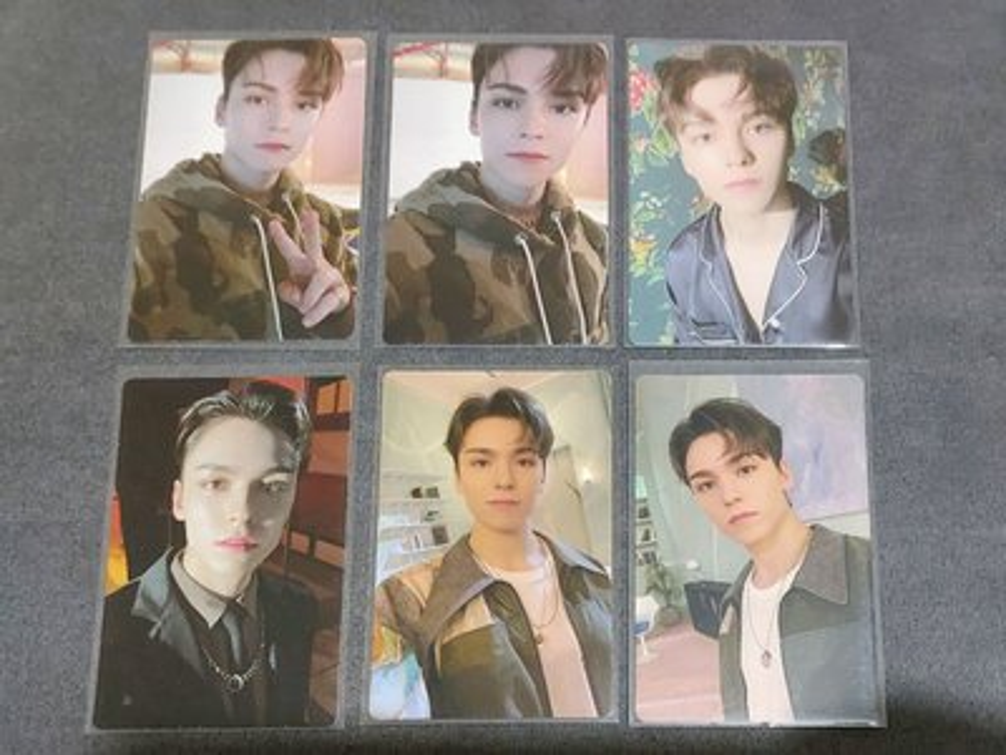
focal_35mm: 25
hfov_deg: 69.4
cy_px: 378
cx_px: 503
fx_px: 727
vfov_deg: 54.9
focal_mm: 5.23
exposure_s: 1/40
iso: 500
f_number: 1.8
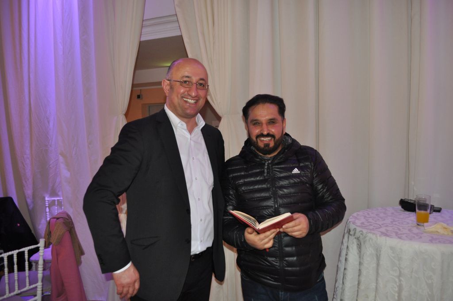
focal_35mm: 27
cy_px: 150
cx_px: 226
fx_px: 339
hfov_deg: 67.4
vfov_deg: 47.8
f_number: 3.5
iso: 800
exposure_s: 1/60
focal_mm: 18
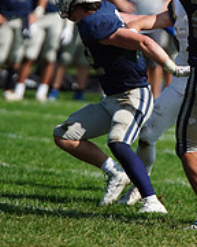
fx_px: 6035
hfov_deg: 1.9
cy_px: 38
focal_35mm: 828
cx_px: 201
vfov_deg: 2.3
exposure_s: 1/6400
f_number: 2.8
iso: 400
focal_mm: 274
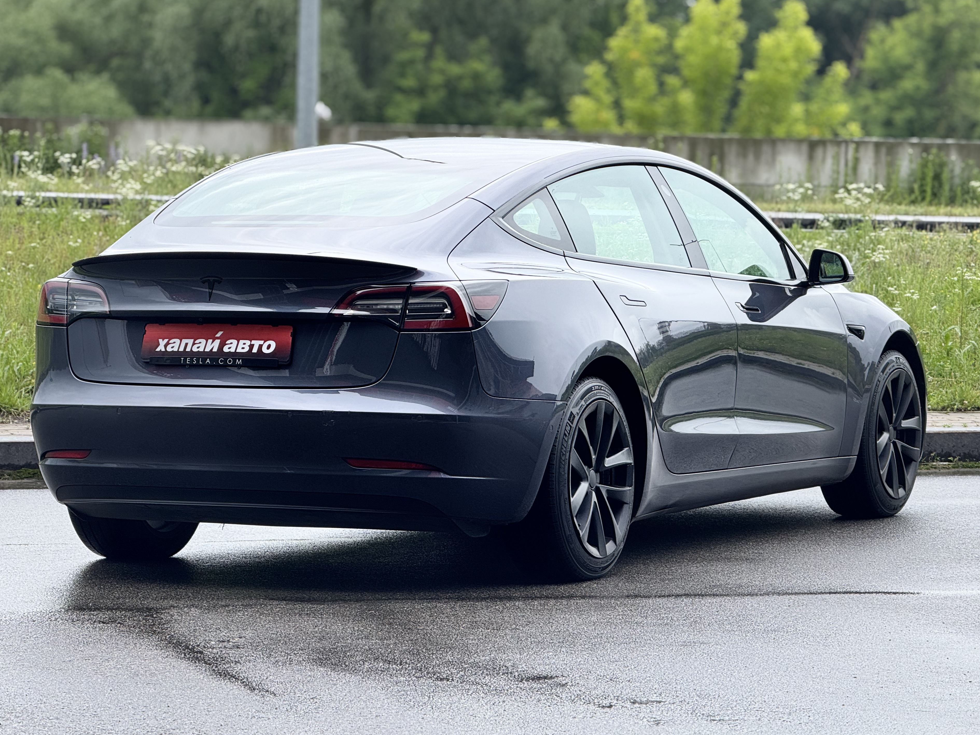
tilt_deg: -2.4
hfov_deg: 15.4
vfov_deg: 11.6
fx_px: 3624
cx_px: 489
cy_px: 358
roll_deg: -1.4
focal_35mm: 128
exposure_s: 1/700
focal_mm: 15.66
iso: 50
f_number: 2.8
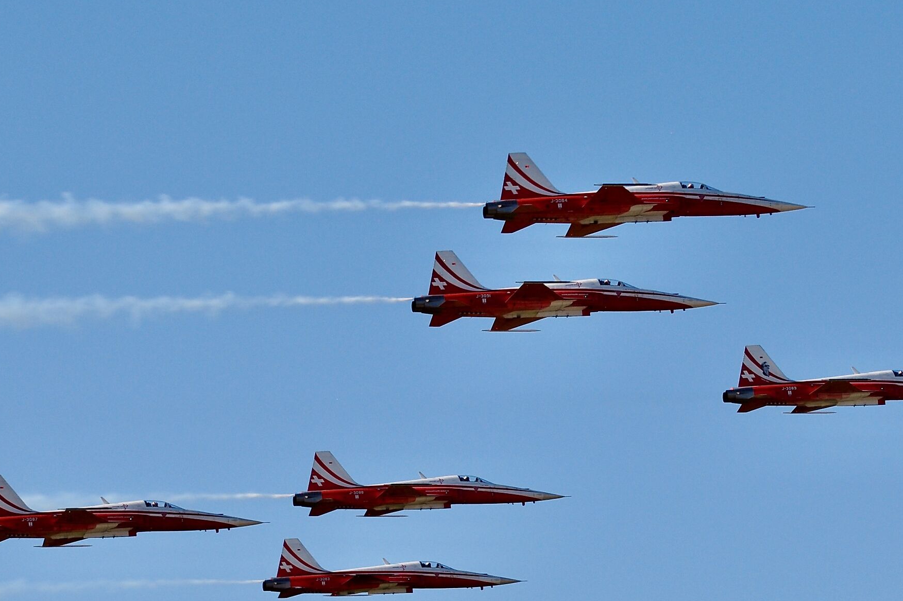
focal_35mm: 216
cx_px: 503
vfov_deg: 6.4
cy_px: 350
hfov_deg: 9.5
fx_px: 5409
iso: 250
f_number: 10
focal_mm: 105
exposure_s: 1/800
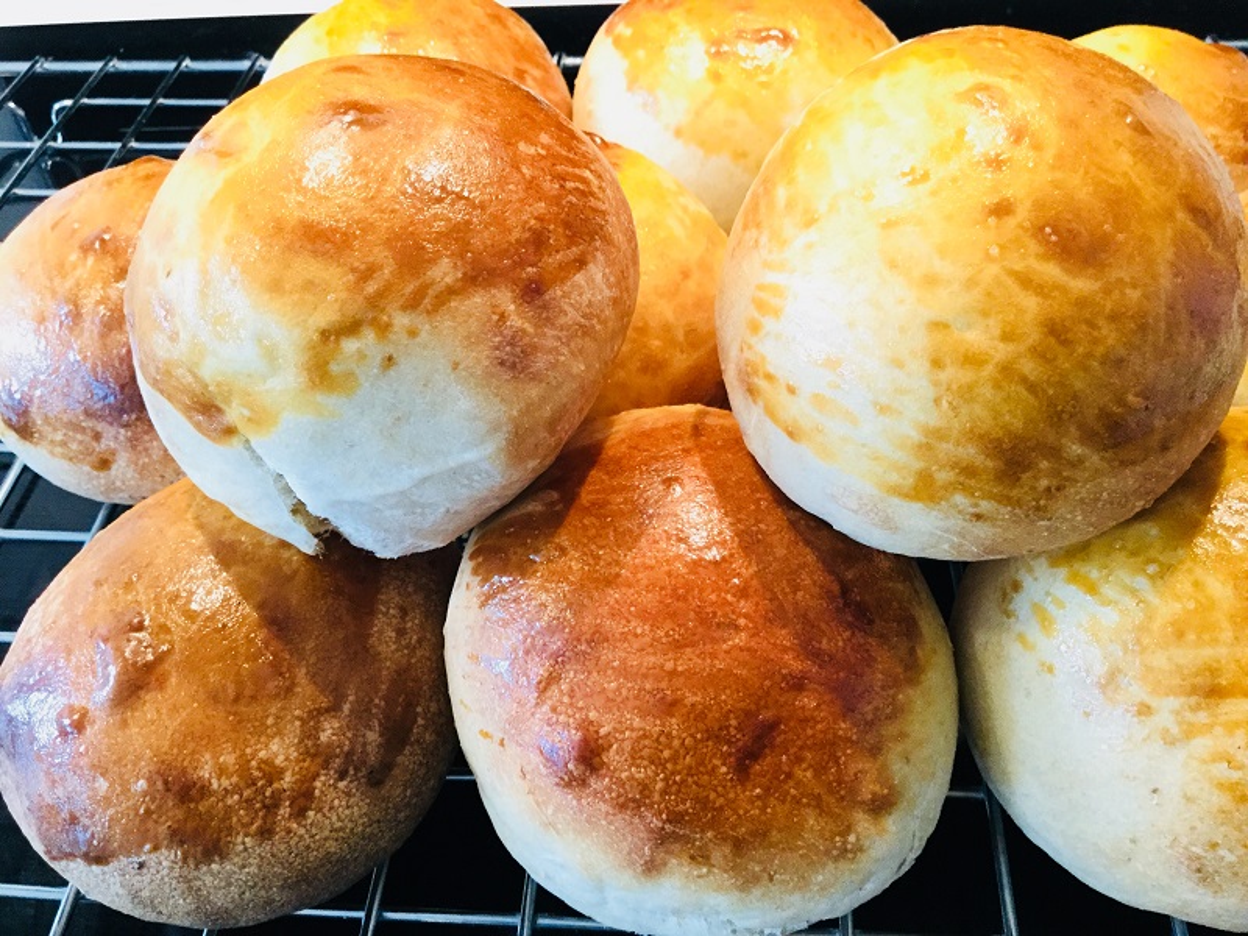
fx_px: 1118
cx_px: 624
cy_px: 468
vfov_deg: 45.4
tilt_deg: -47.1
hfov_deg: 58.4
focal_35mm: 31
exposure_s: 1/33
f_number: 2.4
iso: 200
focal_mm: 3.3
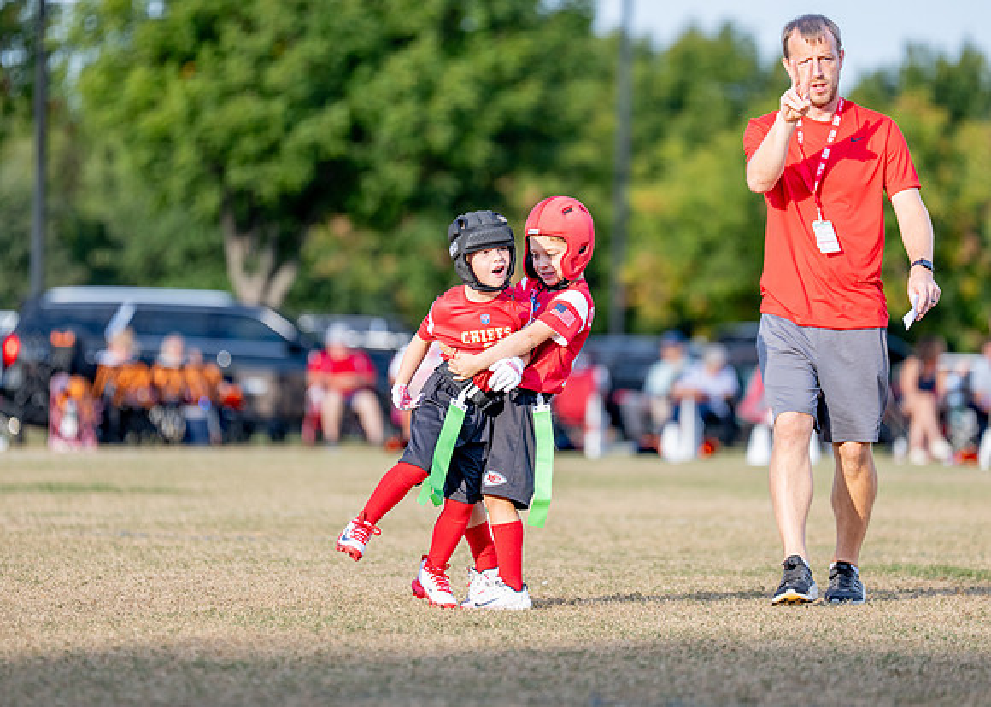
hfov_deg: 7.2
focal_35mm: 280
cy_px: 316
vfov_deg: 5.1
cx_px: 508
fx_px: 7879
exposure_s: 1/1600
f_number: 2.8
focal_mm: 200
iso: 250
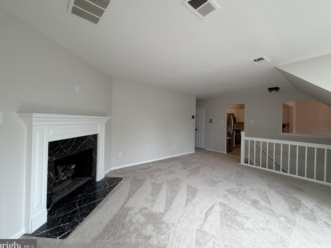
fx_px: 143
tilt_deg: +0.8
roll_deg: -0.7
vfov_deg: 81.7
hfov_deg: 98.1
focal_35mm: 15
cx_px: 171
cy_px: 120
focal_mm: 2.22
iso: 125
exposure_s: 1/120
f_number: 2.2
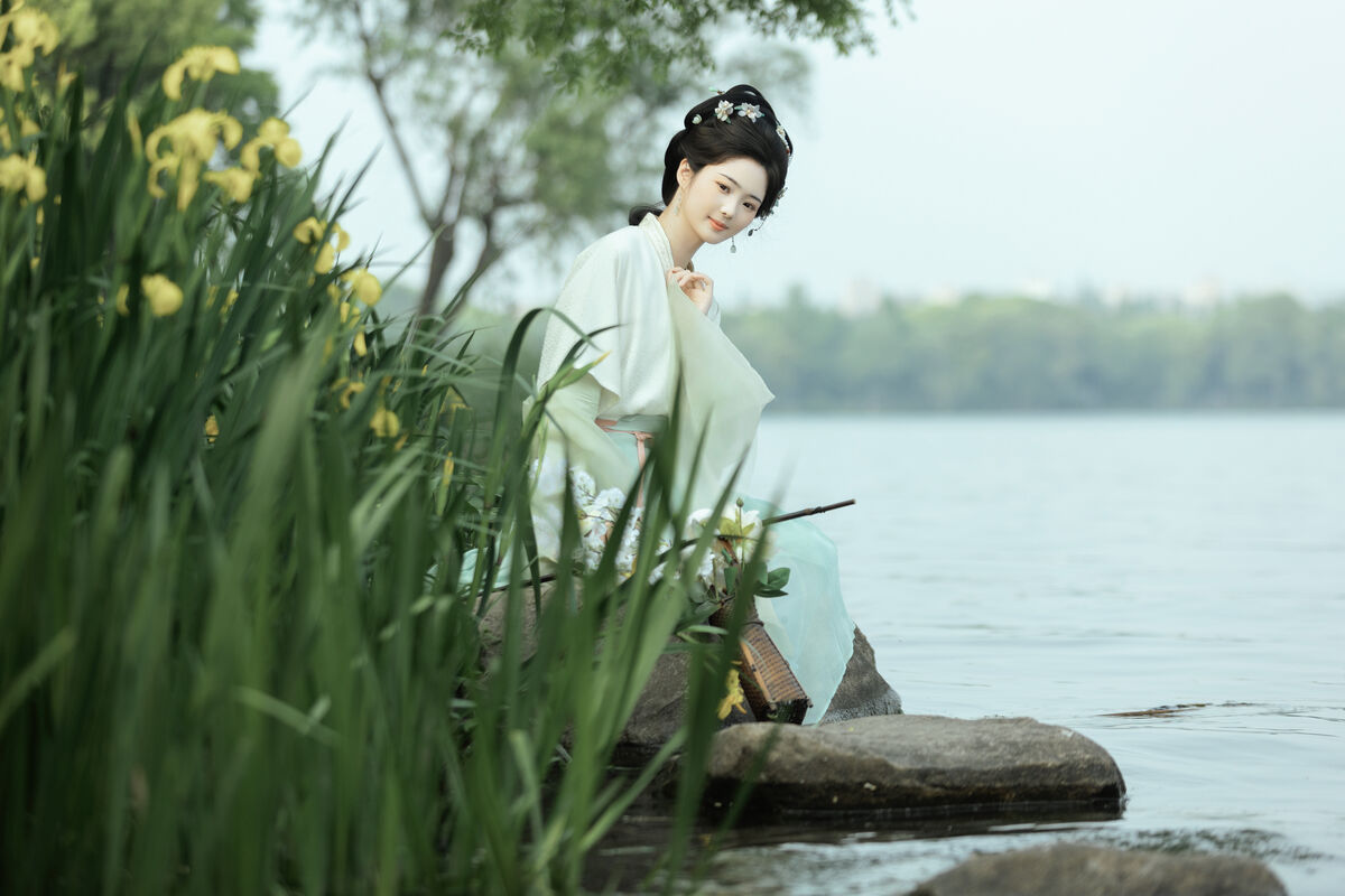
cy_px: 448
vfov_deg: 12.5
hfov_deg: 18.6
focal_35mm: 110
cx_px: 672
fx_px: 4109
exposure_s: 1/1600
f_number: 2.8
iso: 100
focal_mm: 110
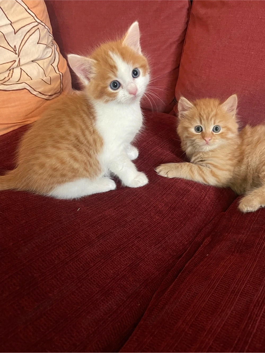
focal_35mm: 25
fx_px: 255
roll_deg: -0.9
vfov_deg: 69.4
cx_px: 132
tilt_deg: -29.9
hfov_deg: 54.9
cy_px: 176
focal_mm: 5.1
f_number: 1.6
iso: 640
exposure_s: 1/30
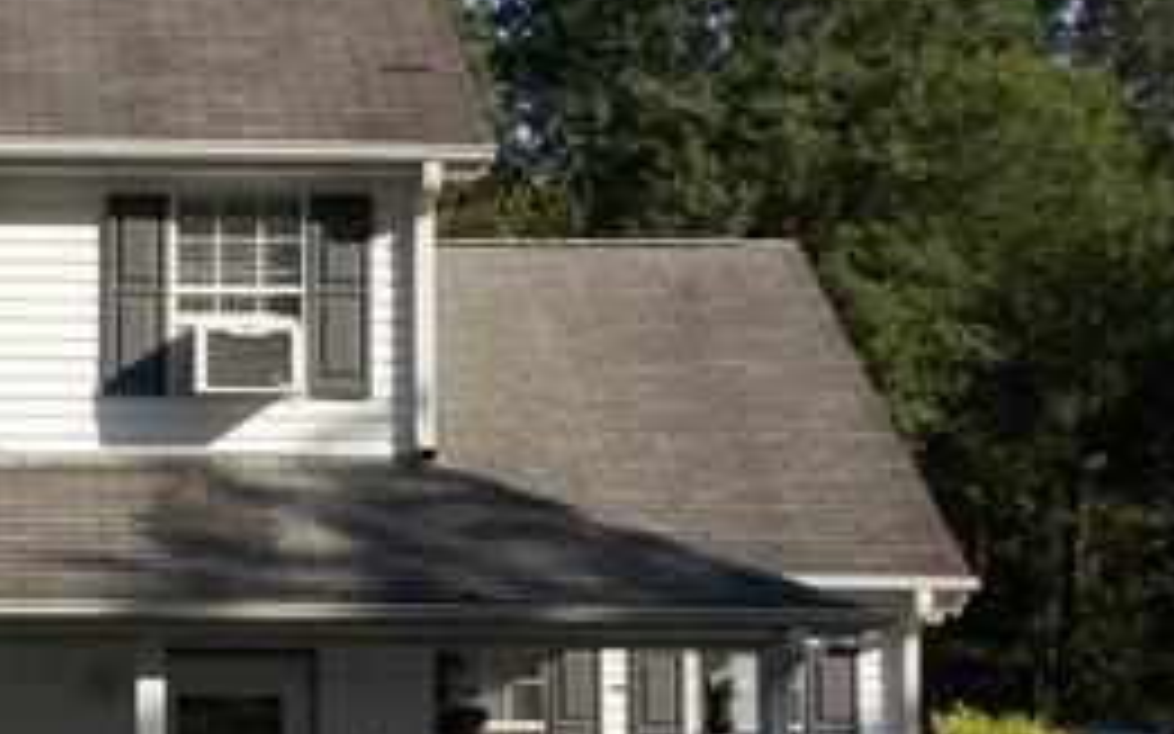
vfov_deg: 16.7
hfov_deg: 24.8
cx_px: -81
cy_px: 432
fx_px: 2495
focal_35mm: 78
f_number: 3.3
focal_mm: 5.3
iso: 80
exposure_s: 1/640
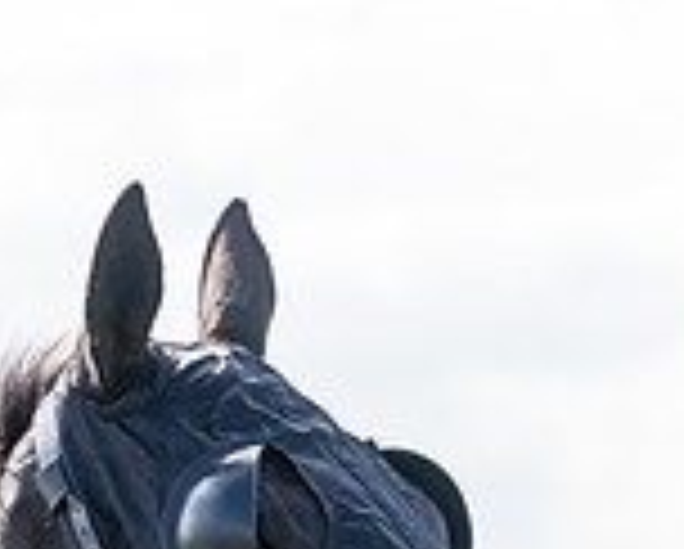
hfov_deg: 3.7
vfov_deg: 3.0
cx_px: 214
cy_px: 738
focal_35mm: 521
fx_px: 10561
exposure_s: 1/2000
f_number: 4
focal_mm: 125
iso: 400
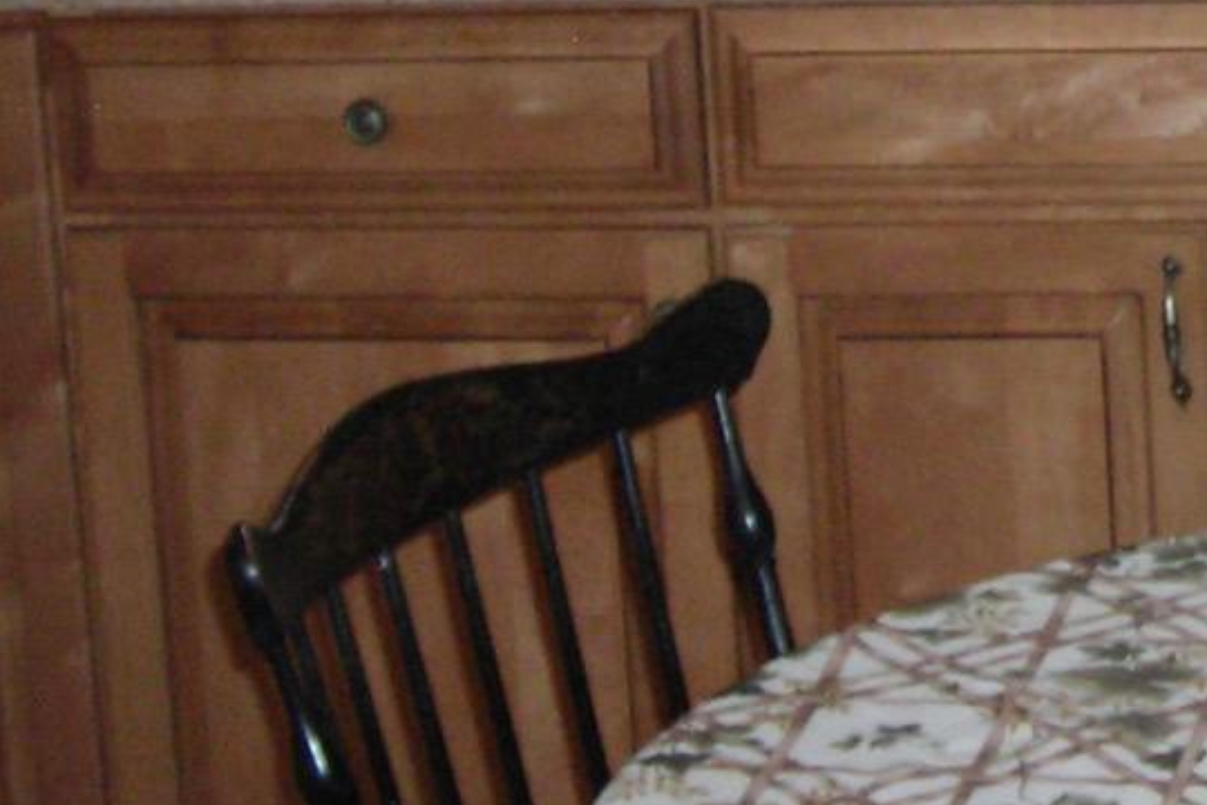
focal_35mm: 150
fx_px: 5029
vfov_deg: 9.0
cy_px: -259
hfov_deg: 13.3
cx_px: 1462
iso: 198
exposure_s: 1/30
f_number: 3.2
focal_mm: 6.3
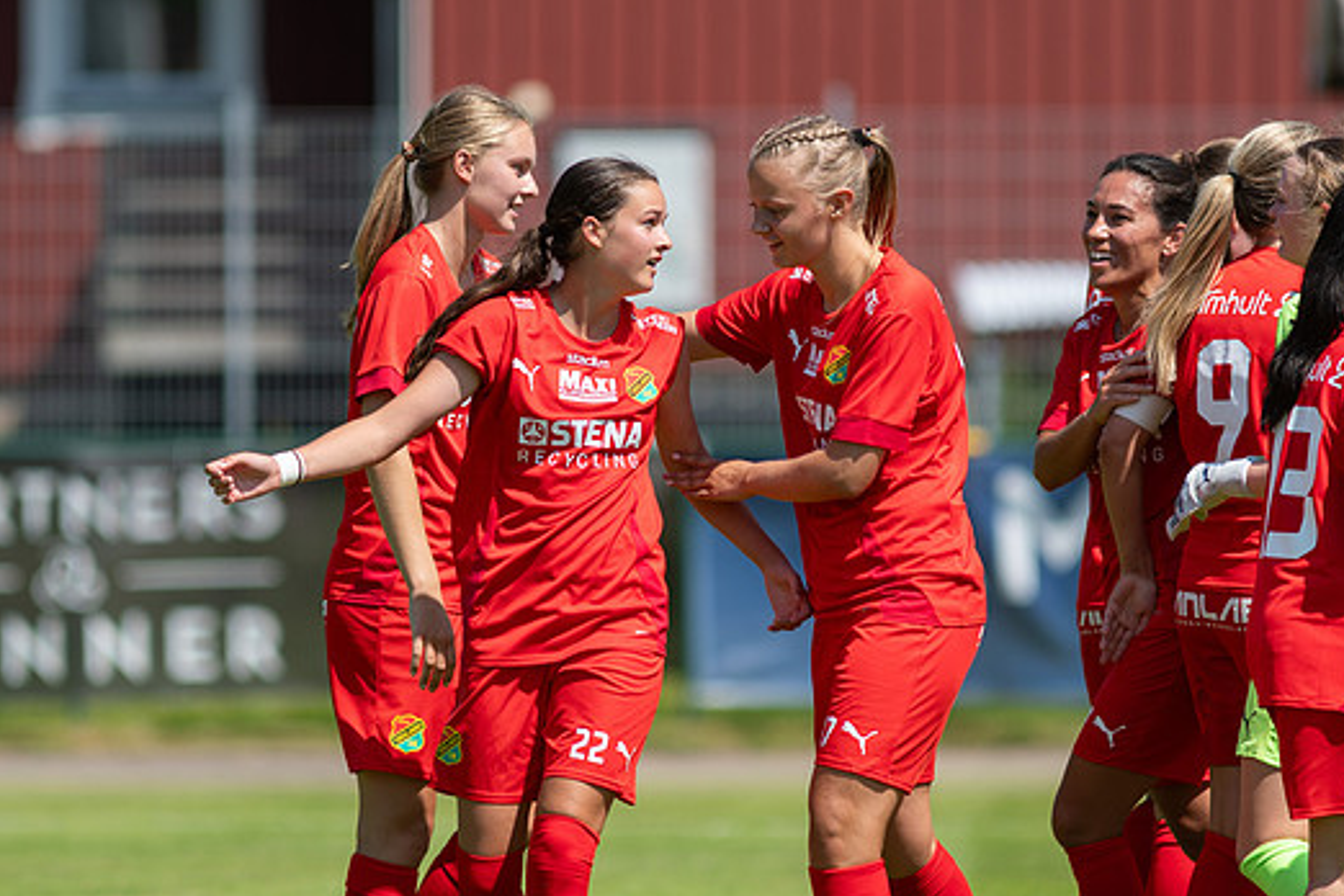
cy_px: 470
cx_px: 621
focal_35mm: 500
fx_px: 18665
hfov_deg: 4.1
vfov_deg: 2.7
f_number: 3.2
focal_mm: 300
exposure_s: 1/2000
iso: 100
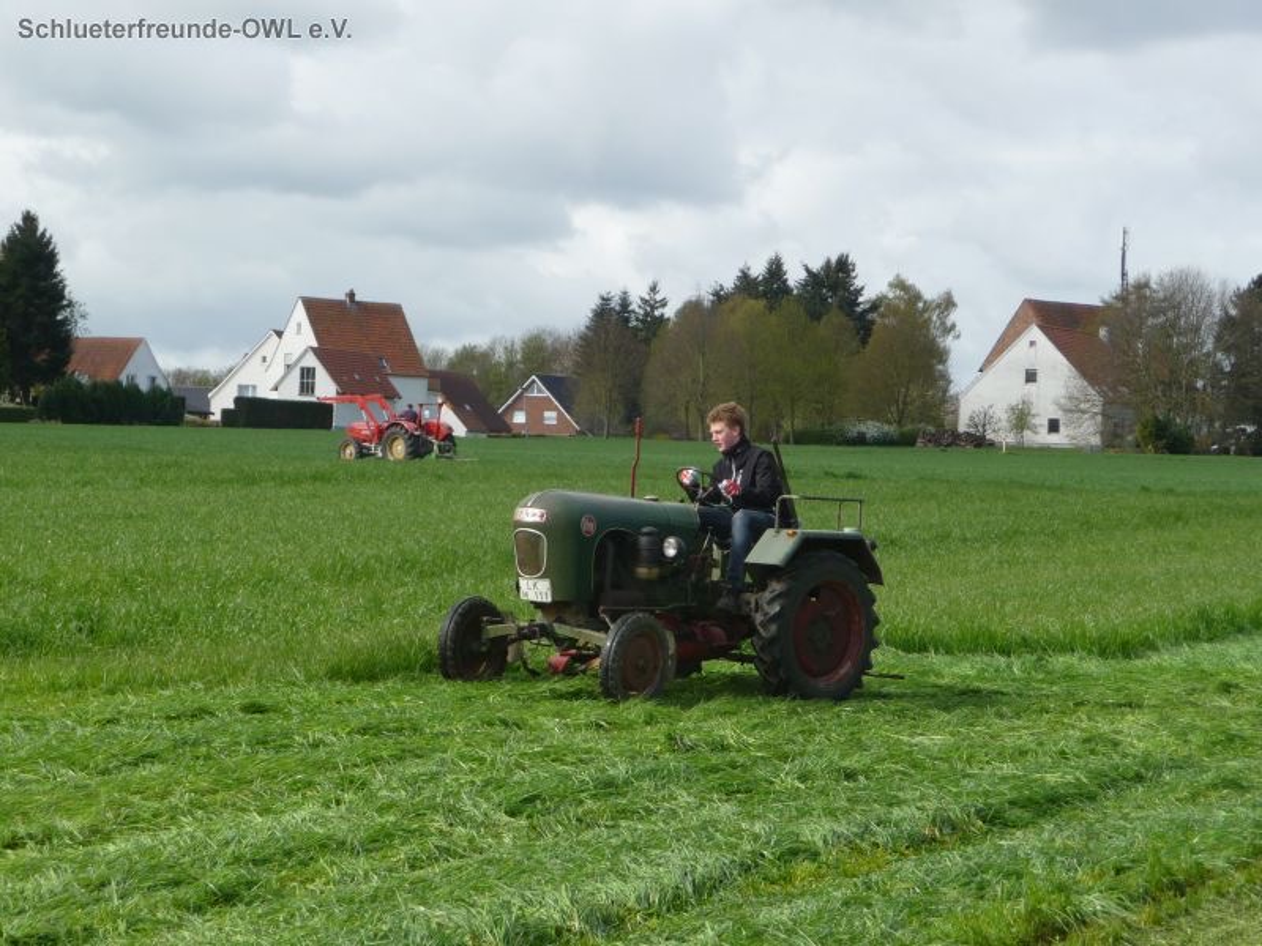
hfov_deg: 16.6
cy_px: 473
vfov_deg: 12.5
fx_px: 4338
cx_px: 631
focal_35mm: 119
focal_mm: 20.3
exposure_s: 1/400
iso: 100
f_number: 4.7
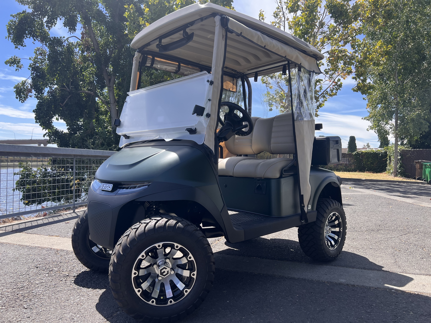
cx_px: 216
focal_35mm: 26
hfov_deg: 67.3
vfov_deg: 53.1
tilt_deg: -1.0
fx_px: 324
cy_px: 162
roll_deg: -1.6
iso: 50
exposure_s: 1/1779
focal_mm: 5.7
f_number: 1.5
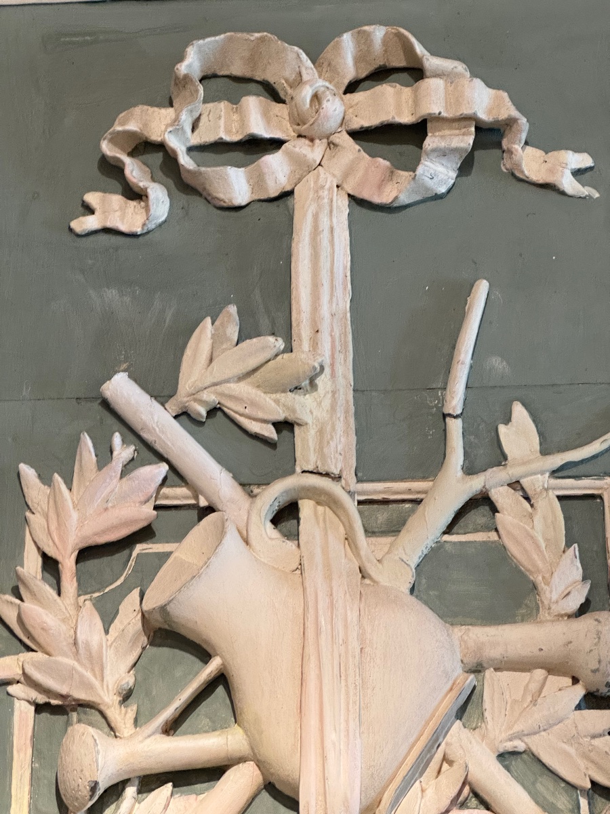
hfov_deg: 19.1
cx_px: 305
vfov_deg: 25.3
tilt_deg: +23.8
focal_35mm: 77
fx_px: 1809
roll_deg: +1.3
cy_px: 407
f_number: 2.8
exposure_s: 1/50
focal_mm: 9
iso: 320
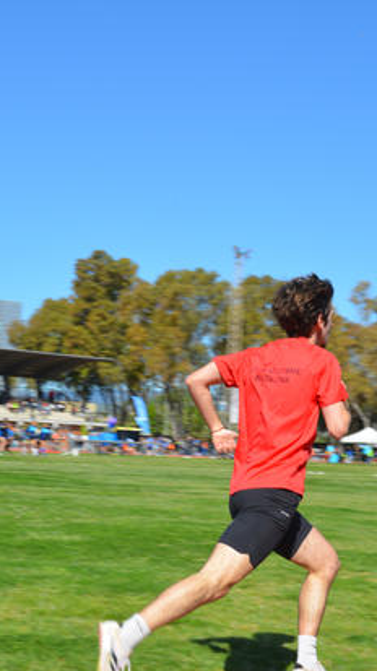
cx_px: 130
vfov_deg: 28.8
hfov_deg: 16.5
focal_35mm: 73
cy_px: 447
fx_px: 1299
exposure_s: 1/250
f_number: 8
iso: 100
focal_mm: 32
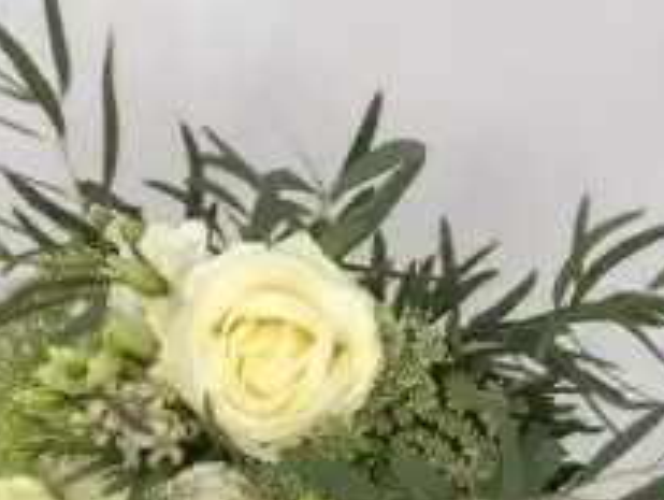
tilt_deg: -19.0
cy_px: 461
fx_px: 2324
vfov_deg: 12.2
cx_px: 309
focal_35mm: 121
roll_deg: -0.5
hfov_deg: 16.3
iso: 20
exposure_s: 1/100
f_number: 2.4
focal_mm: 6
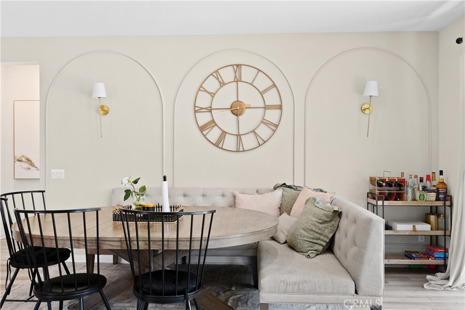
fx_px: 381
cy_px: 155
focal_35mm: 30
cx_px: 232
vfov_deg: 44.3
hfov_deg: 62.8
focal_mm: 29.5
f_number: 4
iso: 640
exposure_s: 1/15
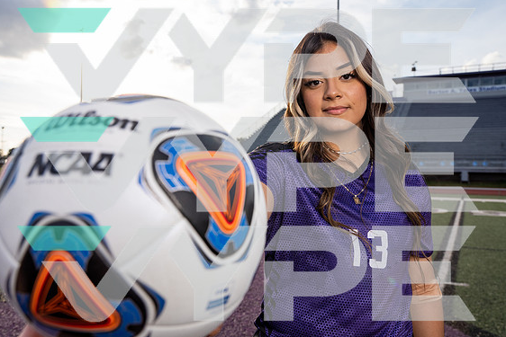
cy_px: 165
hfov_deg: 58.7
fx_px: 450
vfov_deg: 41.1
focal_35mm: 32
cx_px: 249
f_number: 6.3
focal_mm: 31
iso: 250
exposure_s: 1/500
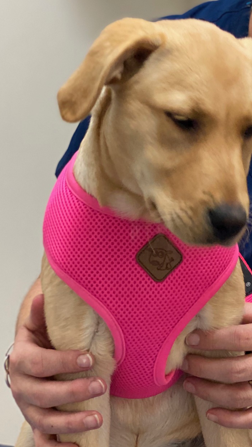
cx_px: 246
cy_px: 109
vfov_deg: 22.9
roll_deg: +2.4
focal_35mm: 92
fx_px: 1093
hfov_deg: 13.0
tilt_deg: -5.0
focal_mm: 6
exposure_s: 1/33
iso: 125
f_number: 2
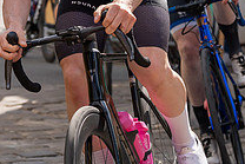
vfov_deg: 4.7
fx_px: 1954
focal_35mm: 287
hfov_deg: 7.2
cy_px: -158
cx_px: 68
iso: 200
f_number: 5
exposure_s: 1/1000
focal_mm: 70
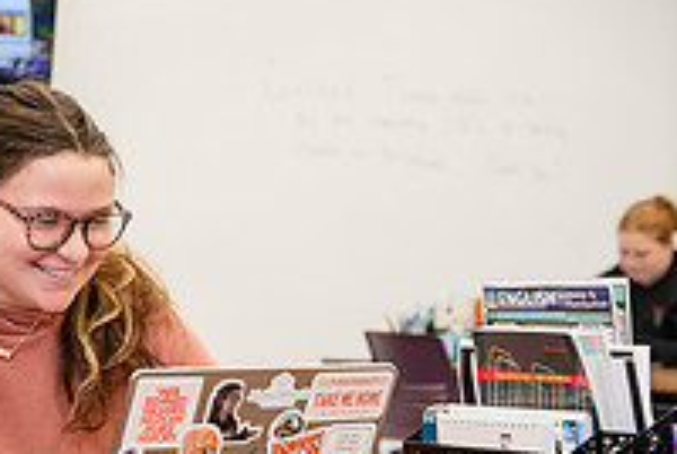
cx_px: -44
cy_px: 225
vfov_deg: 12.5
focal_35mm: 110
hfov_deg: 18.0
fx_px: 2072
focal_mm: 38
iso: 1000
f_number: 3.2
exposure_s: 1/200
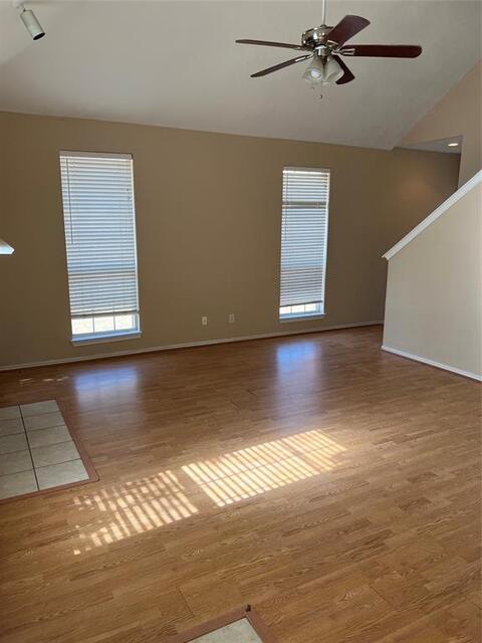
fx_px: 483
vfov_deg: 67.3
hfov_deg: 53.1
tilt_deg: -12.1
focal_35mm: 26
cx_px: 241
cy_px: 322
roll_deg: -0.6
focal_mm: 5.7
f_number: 1.5
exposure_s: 1/138
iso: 64
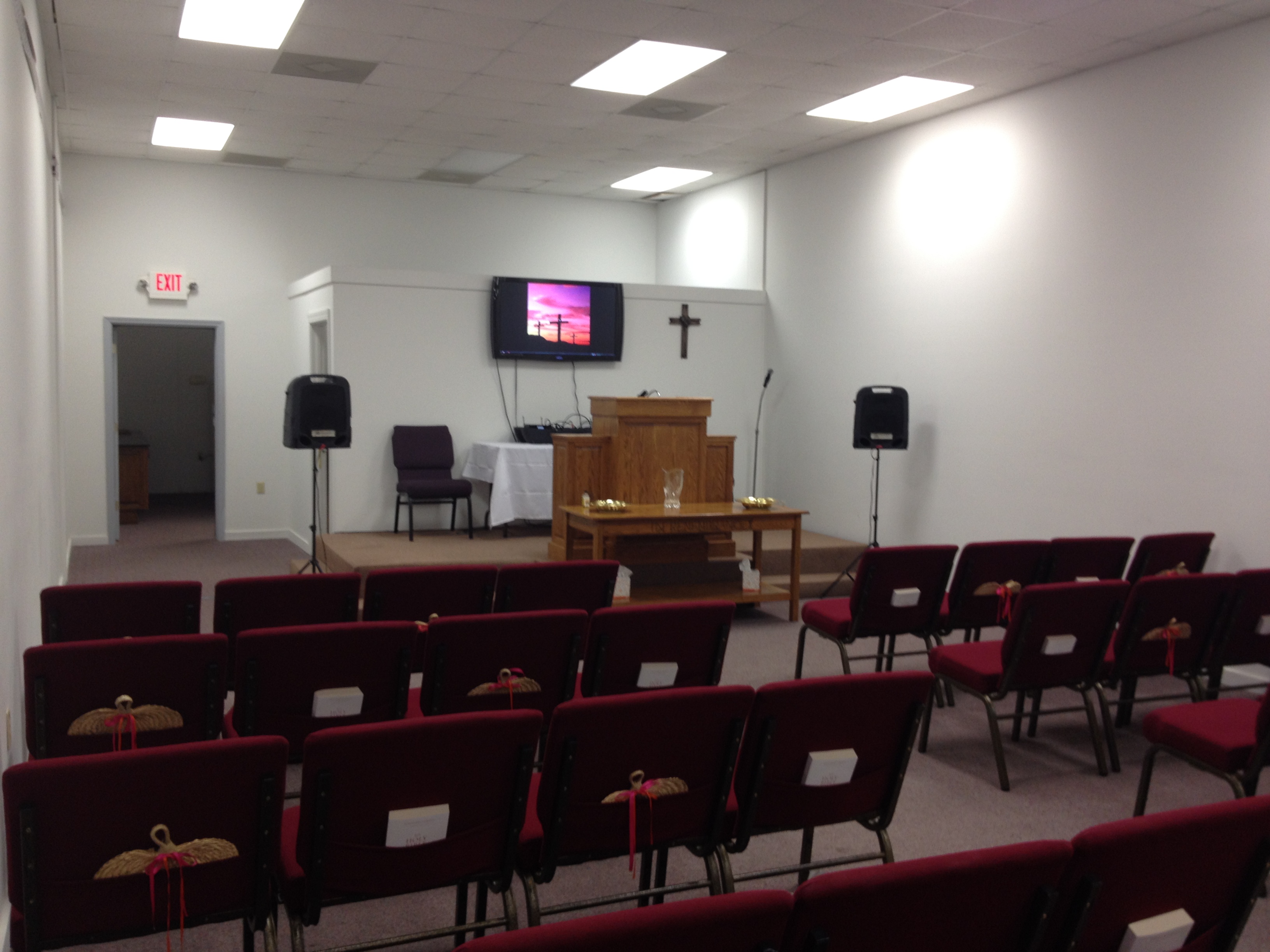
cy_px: 476
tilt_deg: -7.7
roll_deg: -0.2
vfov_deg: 40.7
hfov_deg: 52.6
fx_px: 1284
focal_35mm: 35
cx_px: 635
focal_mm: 4.28
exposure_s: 1/20
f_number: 2.4
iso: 64
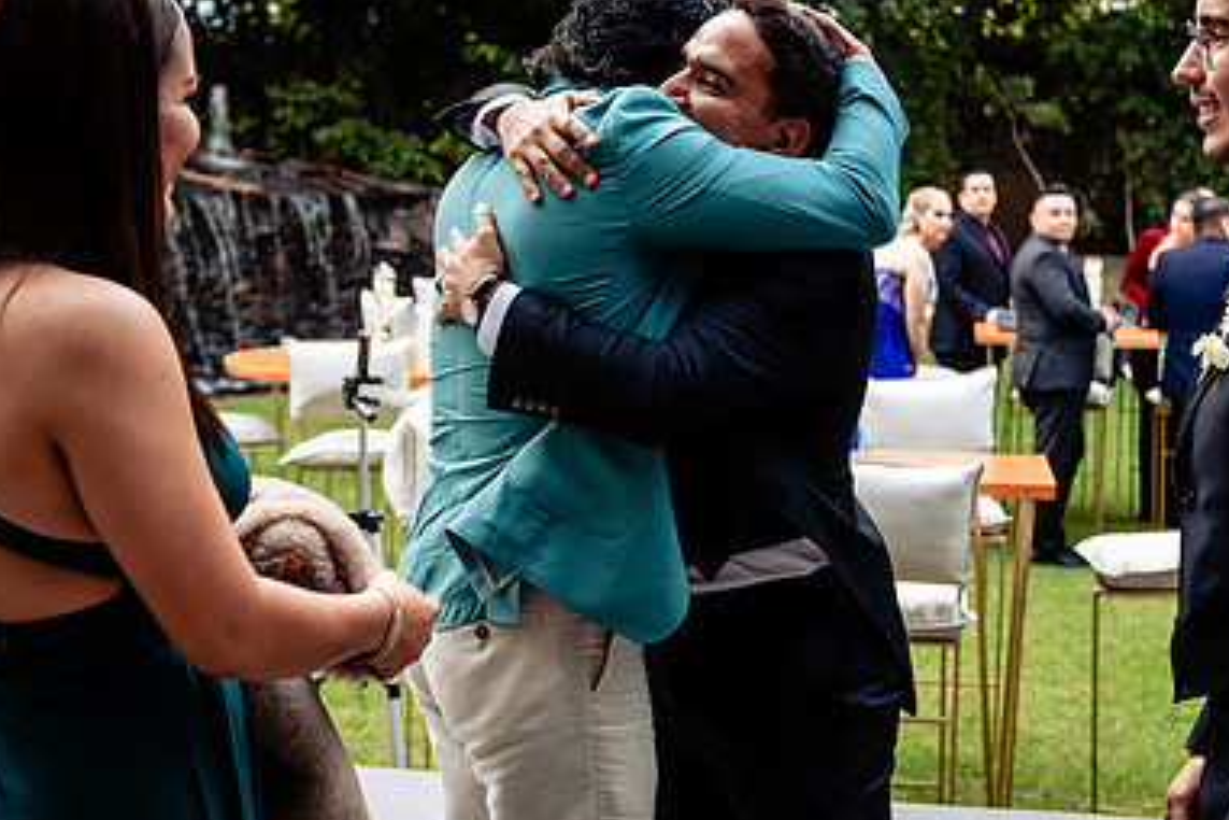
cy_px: 308
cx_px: 658
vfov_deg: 21.2
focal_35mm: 64
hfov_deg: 31.4
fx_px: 2185
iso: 500
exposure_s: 1/125
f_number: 3.5
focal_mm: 42
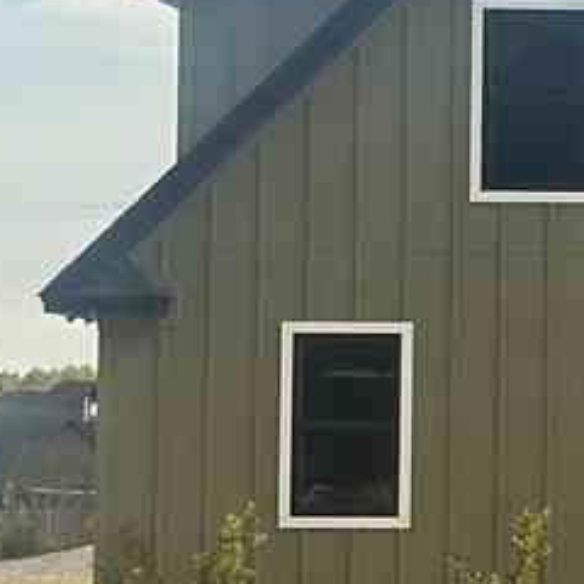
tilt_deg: +3.8
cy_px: 280
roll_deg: -0.2
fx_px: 4314
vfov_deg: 7.7
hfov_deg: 7.3
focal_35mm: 226
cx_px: 1365
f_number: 1.78
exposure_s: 1/704
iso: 80
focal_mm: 6.86
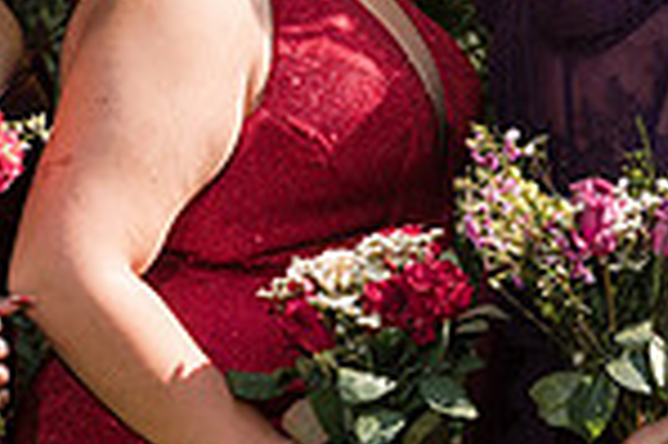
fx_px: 4560
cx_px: 740
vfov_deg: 5.6
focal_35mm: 246
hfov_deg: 8.3
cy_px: -56
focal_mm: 63
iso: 100
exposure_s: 1/250
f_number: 5
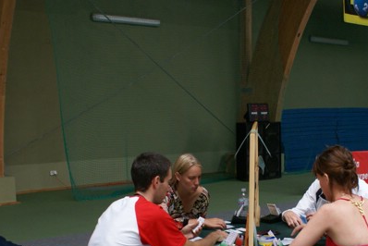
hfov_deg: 34.1
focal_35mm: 58
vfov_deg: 23.0
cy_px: 202
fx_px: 593
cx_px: 247
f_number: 5.6
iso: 400
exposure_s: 1/40
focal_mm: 22
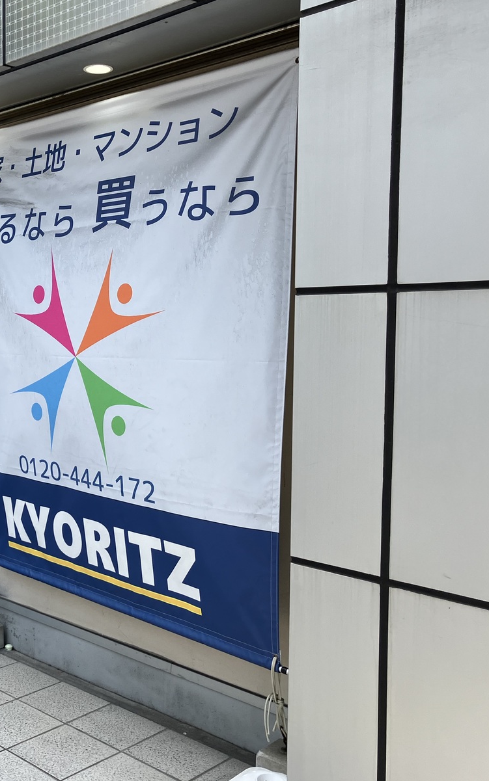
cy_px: 393
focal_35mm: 40
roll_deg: -0.8
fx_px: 853
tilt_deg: -2.8
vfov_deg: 49.3
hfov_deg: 30.3
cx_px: 30
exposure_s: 1/578
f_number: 1.8
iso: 32
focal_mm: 3.99
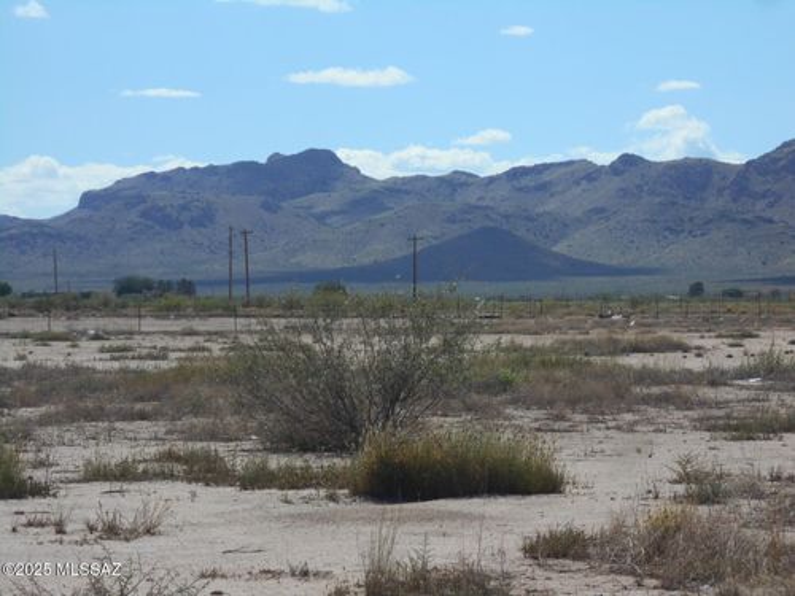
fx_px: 2986
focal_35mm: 130
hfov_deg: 15.2
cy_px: 298
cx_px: 398
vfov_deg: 11.4
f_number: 6.5
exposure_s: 1/500
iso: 80
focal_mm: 23
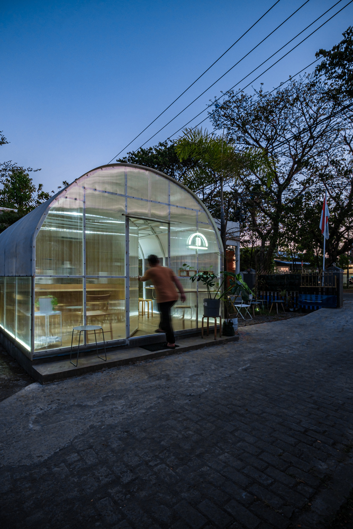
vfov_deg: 93.3
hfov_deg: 70.5
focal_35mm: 17
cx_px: 176
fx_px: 250
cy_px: 264
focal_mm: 11.5
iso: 500
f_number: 14
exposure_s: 1/4
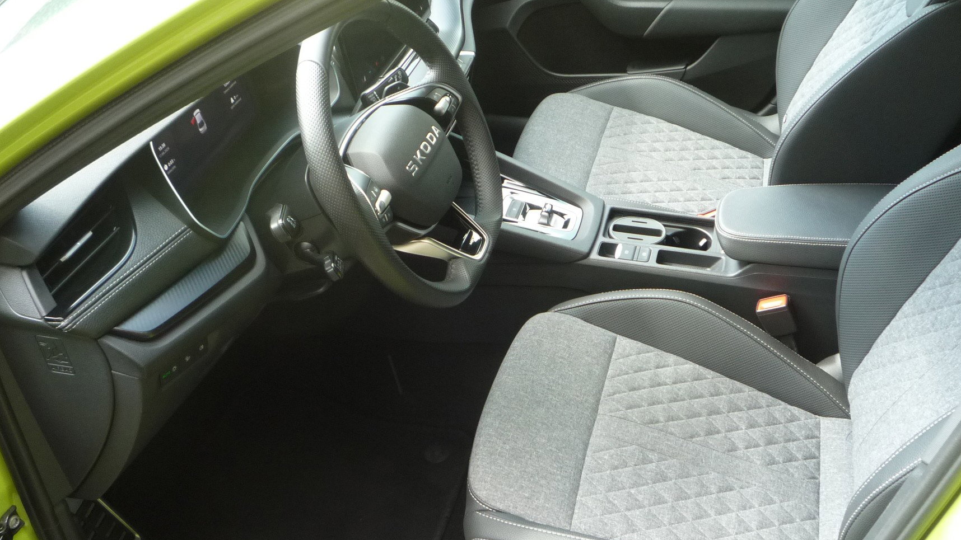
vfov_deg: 30.4
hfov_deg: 51.6
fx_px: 994
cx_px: 520
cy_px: 276
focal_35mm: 39
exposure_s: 1/30
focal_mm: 5.2
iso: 160
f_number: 3.3
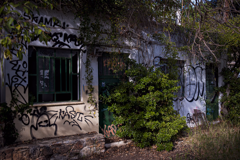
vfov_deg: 37.8
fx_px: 233
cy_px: 80
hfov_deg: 54.5
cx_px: 120
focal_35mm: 35
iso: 200
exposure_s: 1/640
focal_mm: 35
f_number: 4
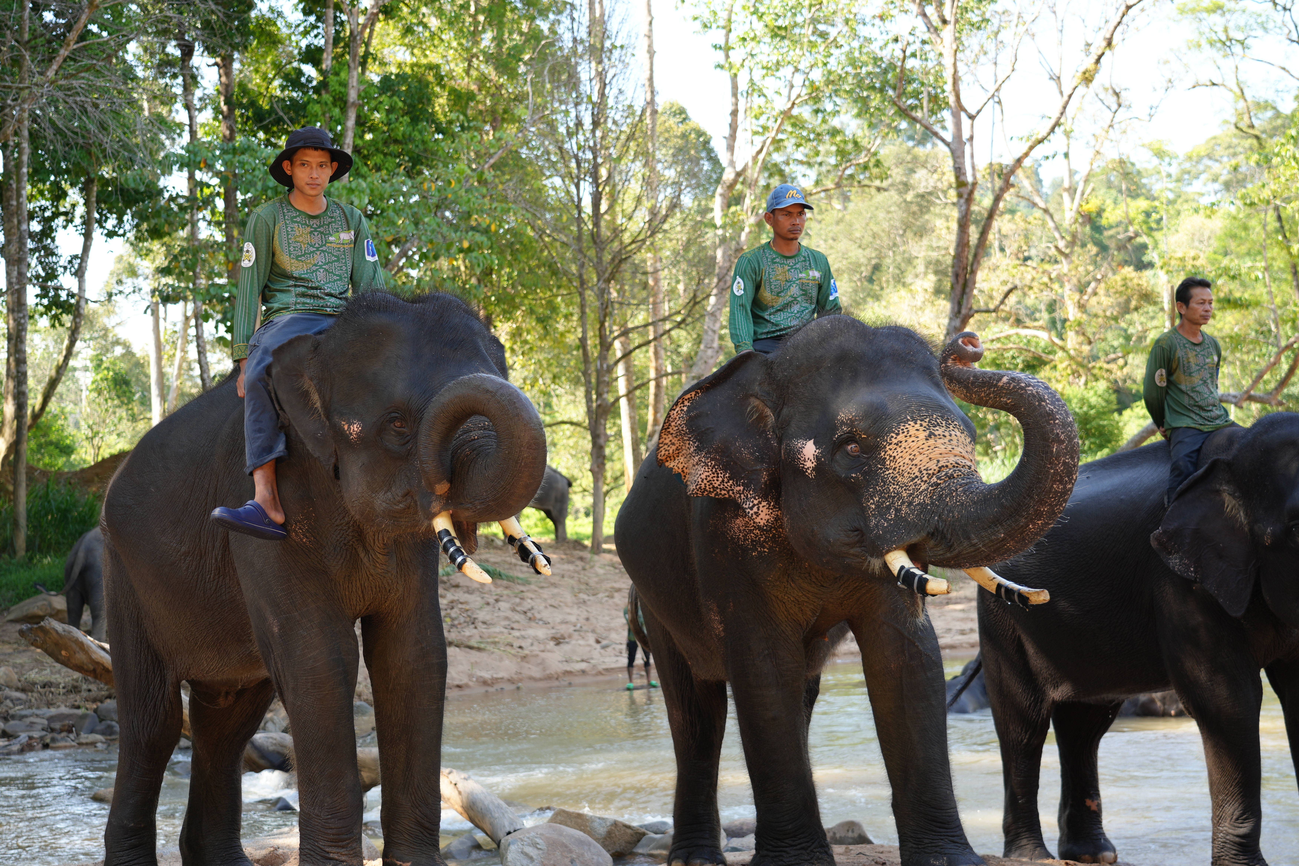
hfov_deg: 42.7
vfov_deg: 29.2
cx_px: 650
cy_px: 433
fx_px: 1660
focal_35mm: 46
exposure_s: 1/160
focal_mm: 46
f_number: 4
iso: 160
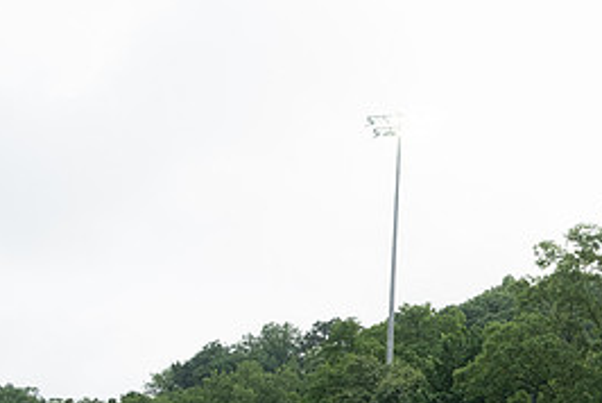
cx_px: 691
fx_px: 1423
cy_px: 345
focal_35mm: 85
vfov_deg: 16.0
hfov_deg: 22.3
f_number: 4
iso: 400
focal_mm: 23
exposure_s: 1/500
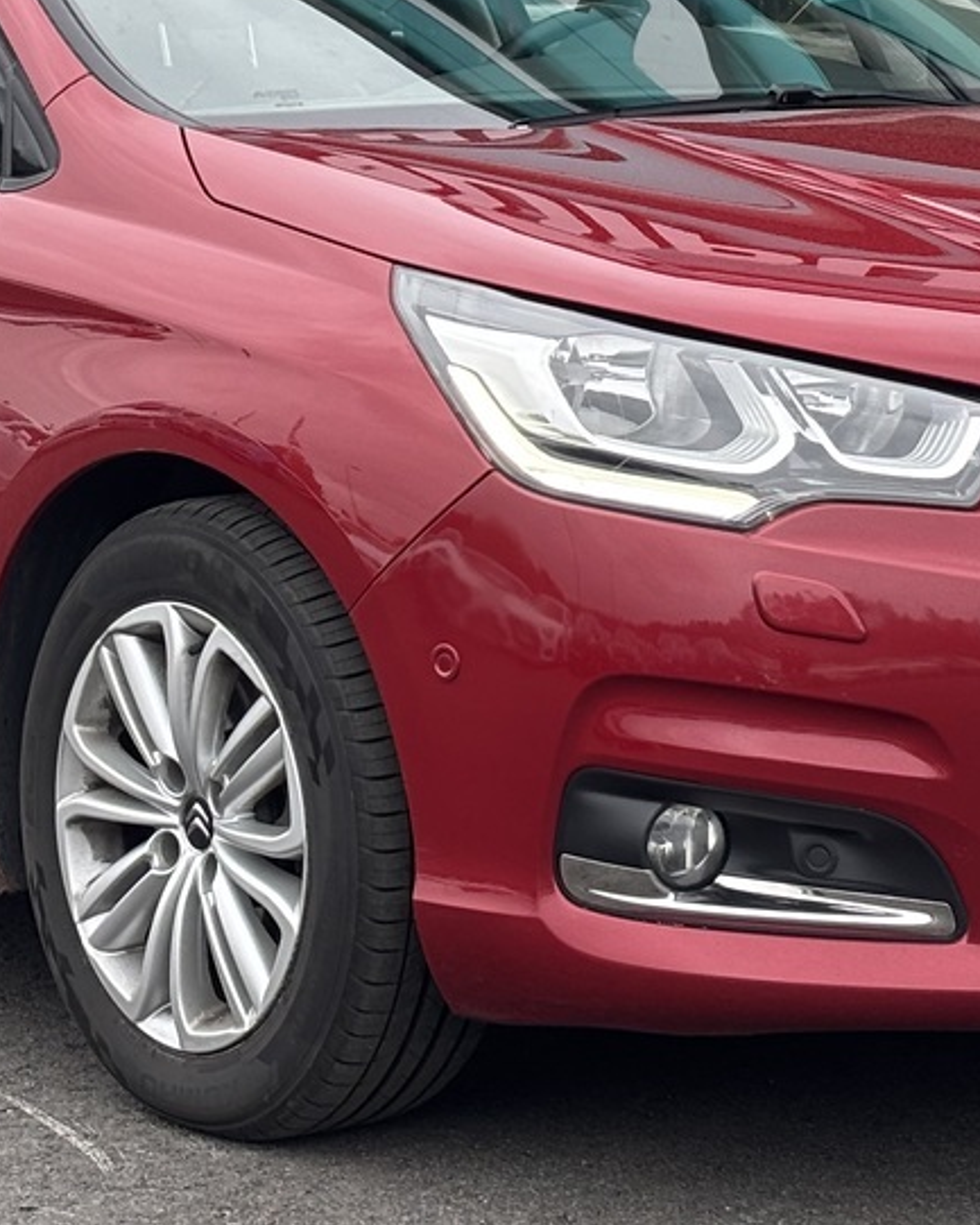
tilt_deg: +0.5
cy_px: 75
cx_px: 387
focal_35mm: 135
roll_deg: -0.3
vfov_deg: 14.1
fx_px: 4893
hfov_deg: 11.4
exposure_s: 1/196
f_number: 1.6
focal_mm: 5.96
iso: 32
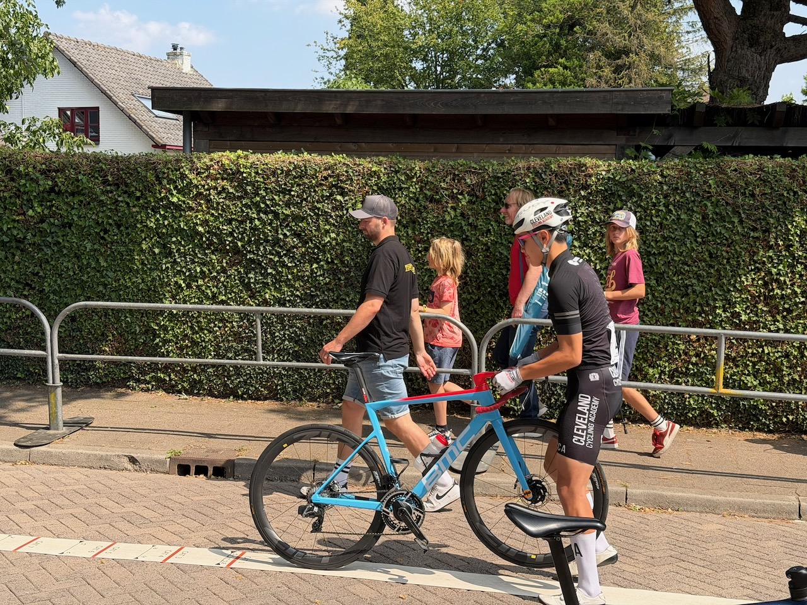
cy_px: 302
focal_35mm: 48
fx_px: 1119
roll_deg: -2.4
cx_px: 404
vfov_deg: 30.3
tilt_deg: -4.8
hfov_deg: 39.7
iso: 64
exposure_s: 1/2273
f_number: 1.78
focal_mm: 6.76
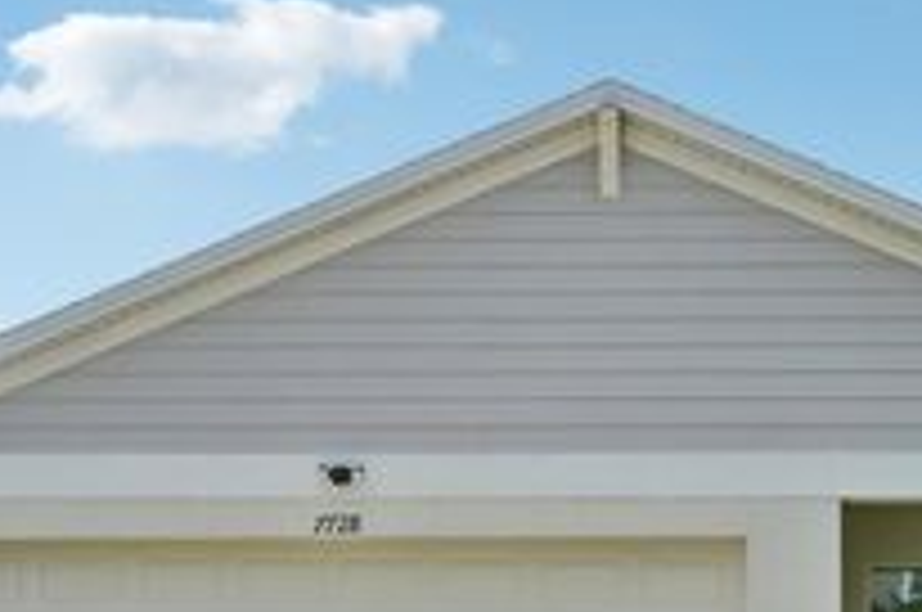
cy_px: 664
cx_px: 612
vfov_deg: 21.1
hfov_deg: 32.7
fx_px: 1560
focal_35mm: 61
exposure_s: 1/1600
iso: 400
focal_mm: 25
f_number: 8
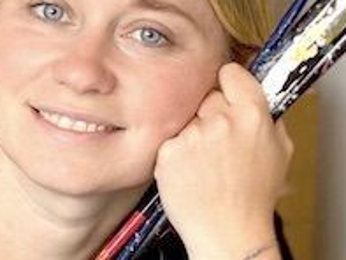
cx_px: 83
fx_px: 2460
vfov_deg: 6.0
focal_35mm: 246
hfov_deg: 8.0
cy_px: 407
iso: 125
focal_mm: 6
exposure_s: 1/100
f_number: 2
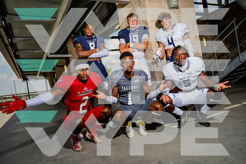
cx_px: 123
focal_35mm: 27
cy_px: 82
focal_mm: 27
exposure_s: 1/250
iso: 100
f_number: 7.1
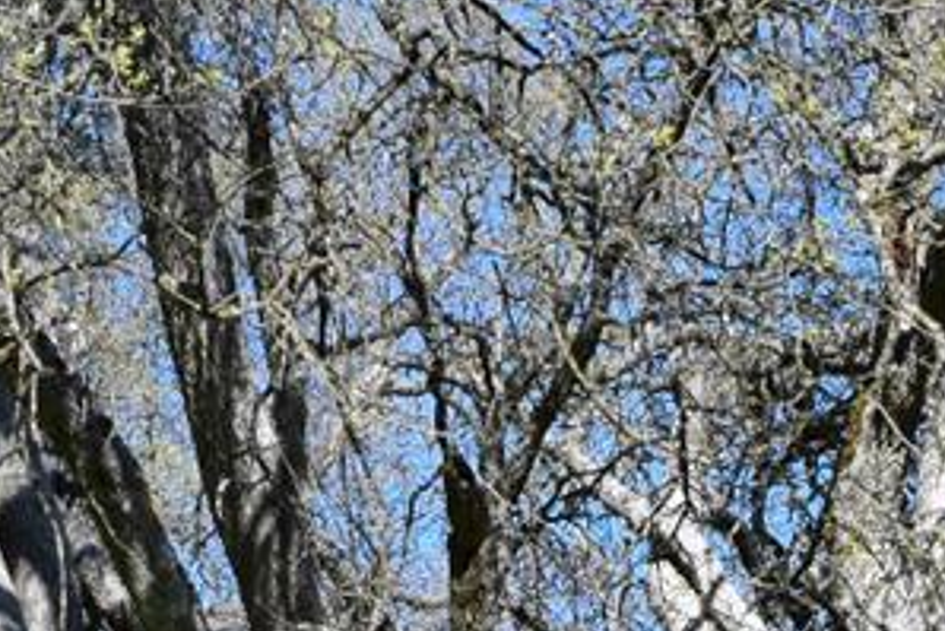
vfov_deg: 9.2
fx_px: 3572
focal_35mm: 136
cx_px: 596
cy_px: 1471
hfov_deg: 15.1
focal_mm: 18
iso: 400
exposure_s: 1/320
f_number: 11
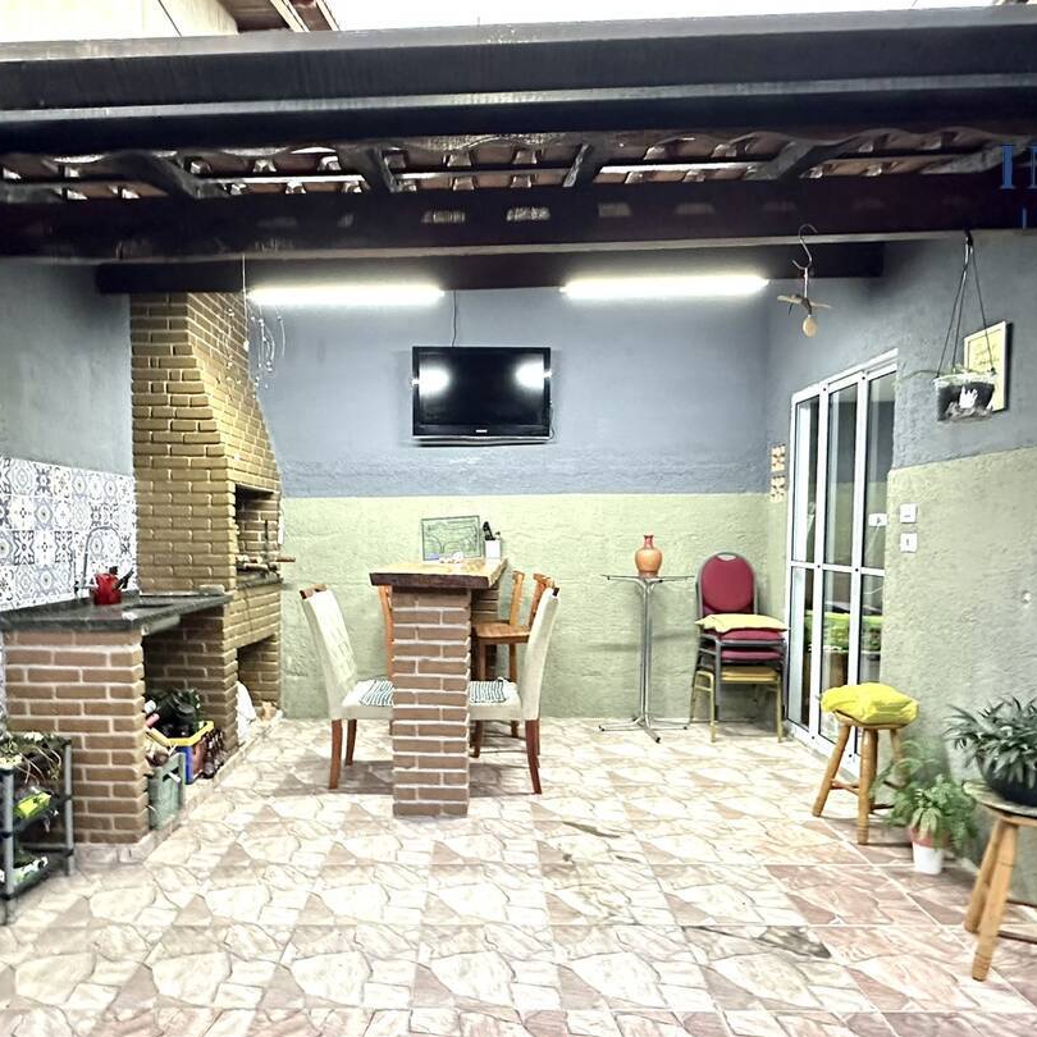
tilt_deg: -3.8
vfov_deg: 69.4
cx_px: 460
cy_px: 579
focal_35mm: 22
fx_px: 746
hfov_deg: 69.4
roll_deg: -0.1
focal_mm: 2.22
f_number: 2.2
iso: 1250
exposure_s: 1/60
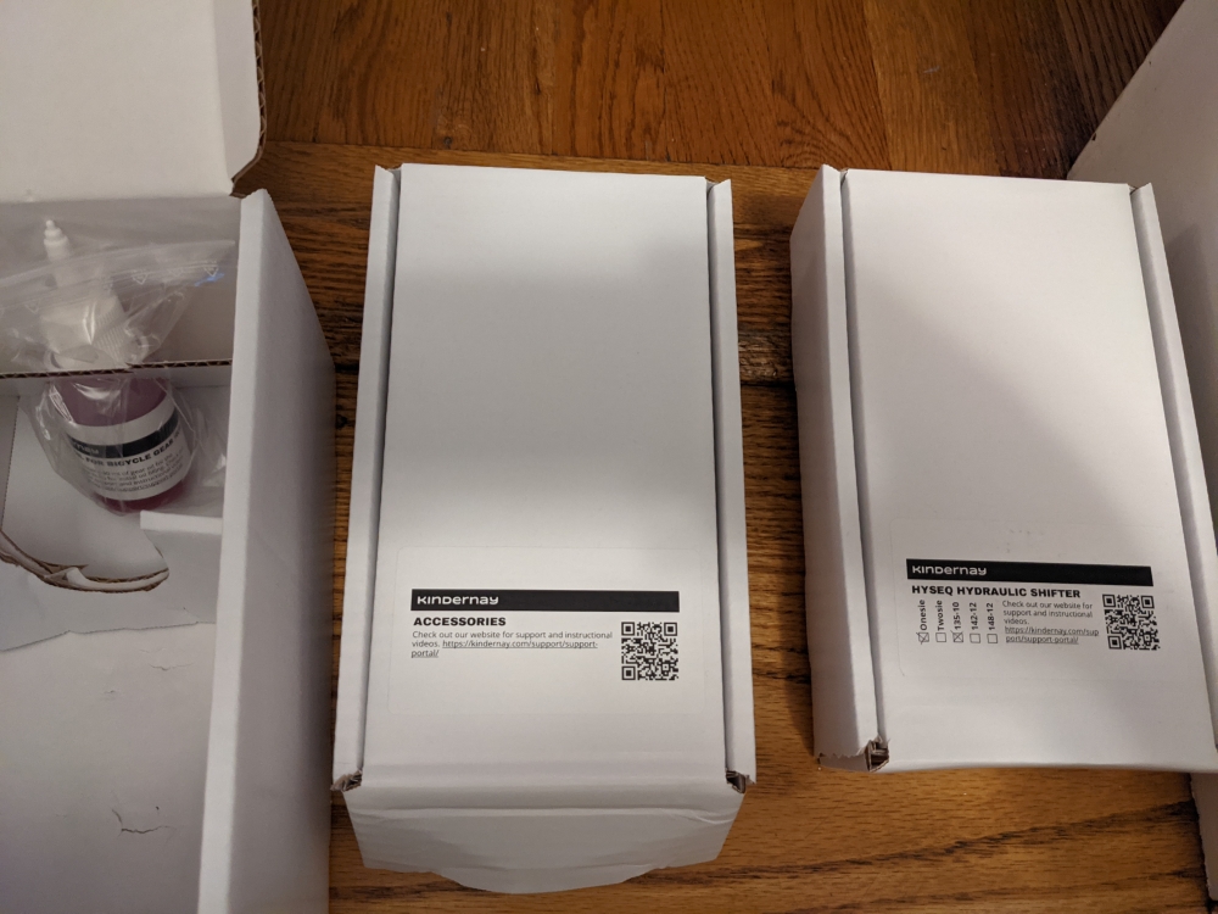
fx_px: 950
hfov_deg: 65.3
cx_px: 609
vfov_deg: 51.4
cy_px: 457
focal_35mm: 27
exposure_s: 1/40
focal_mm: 4.38
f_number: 1.73
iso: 613
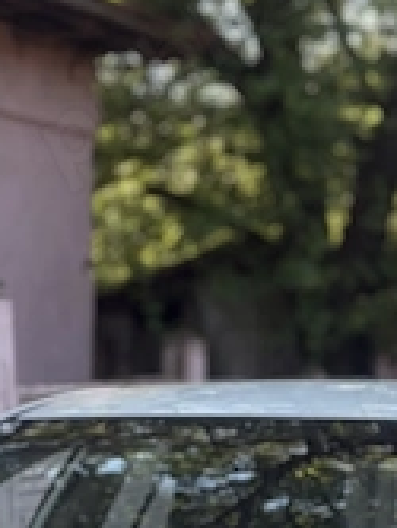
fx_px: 1907
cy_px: 608
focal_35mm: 125
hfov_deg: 11.8
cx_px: 19
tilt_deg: -8.2
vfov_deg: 15.3
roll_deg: +0.9
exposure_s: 1/641
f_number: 1.6
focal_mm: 5.96
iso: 50
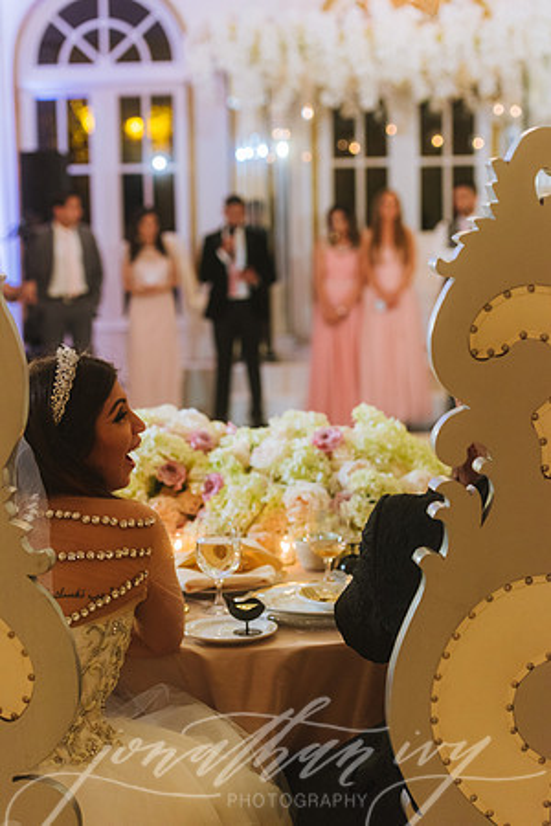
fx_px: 1607
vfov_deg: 28.8
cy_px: 413
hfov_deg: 19.5
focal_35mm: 70
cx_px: 276
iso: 2000
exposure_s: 1/125
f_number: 2.8
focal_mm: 70
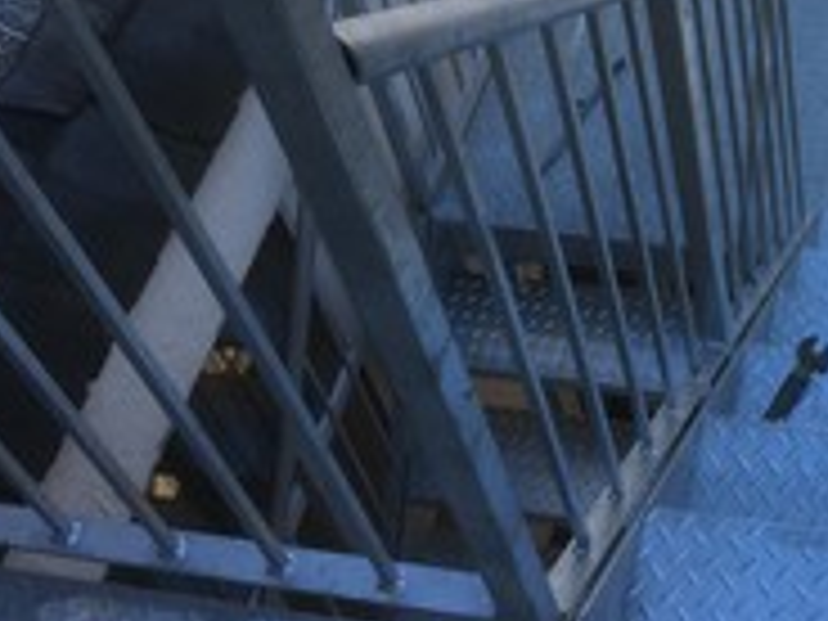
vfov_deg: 22.4
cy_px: 4
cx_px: 765
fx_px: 1507
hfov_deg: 29.3
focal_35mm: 63
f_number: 2.2
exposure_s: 1/864
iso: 25
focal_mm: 4.15
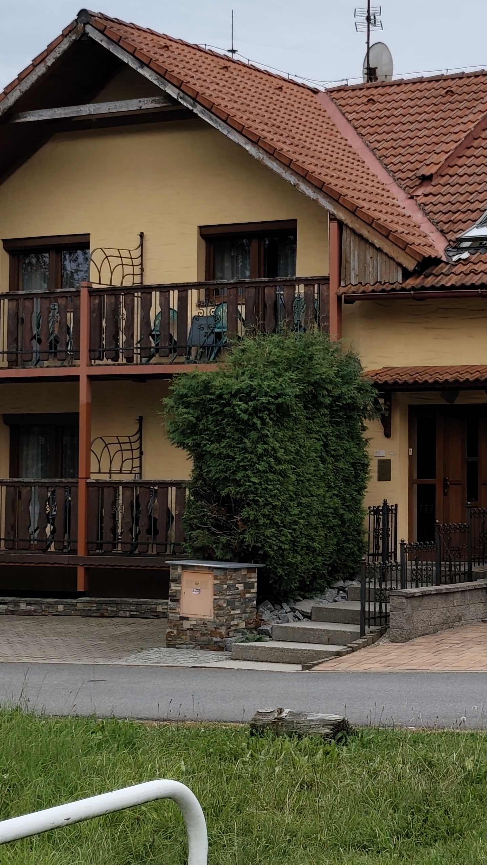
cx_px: 501
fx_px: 1836
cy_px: 425
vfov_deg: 26.5
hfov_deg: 14.8
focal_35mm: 80
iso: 50
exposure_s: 1/234
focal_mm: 6.19
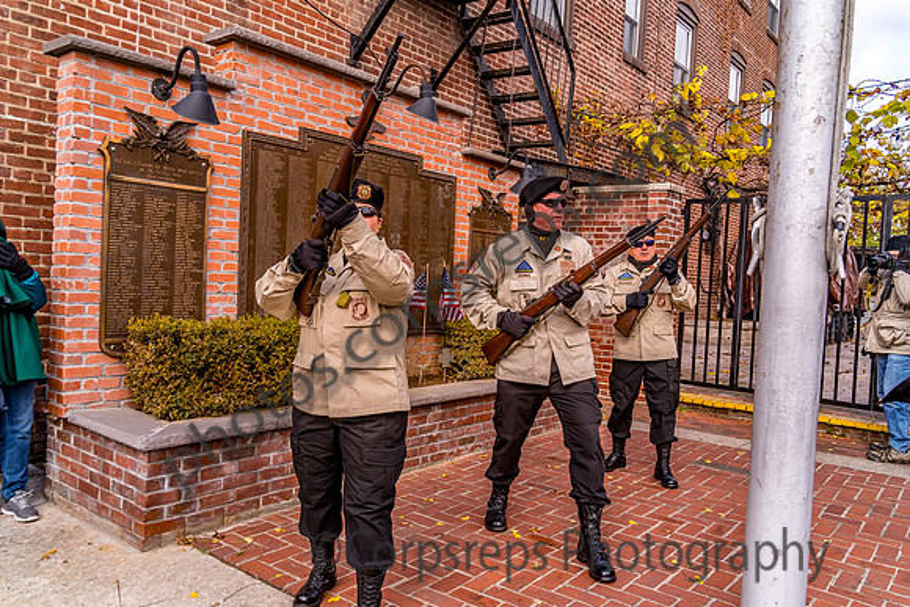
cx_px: 455
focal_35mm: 28
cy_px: 304
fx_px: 708
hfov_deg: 65.5
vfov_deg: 46.4
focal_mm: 28
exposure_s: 1/640
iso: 800
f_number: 6.3
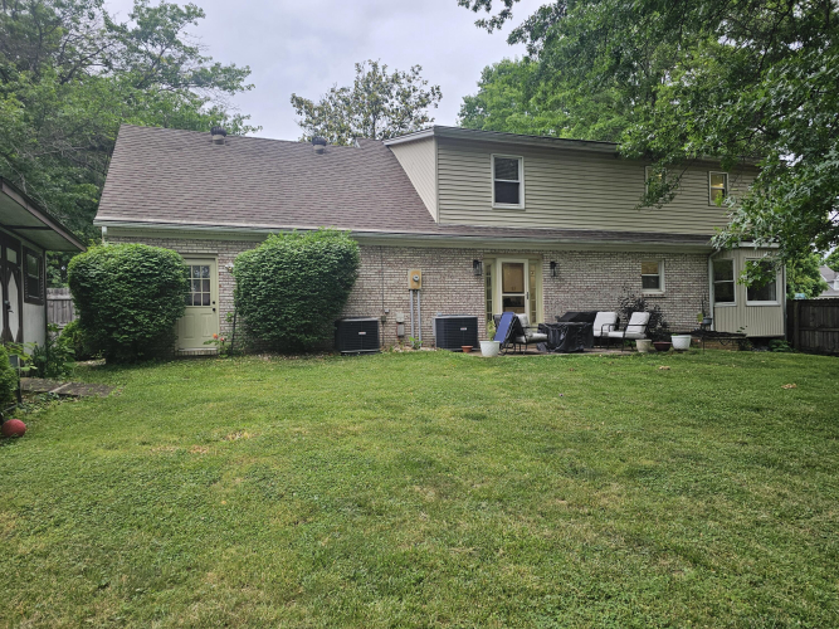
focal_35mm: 23
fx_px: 557
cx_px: 420
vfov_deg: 58.9
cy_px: 314
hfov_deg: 73.9
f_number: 1.7
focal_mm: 6.3
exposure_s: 1/180
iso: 20
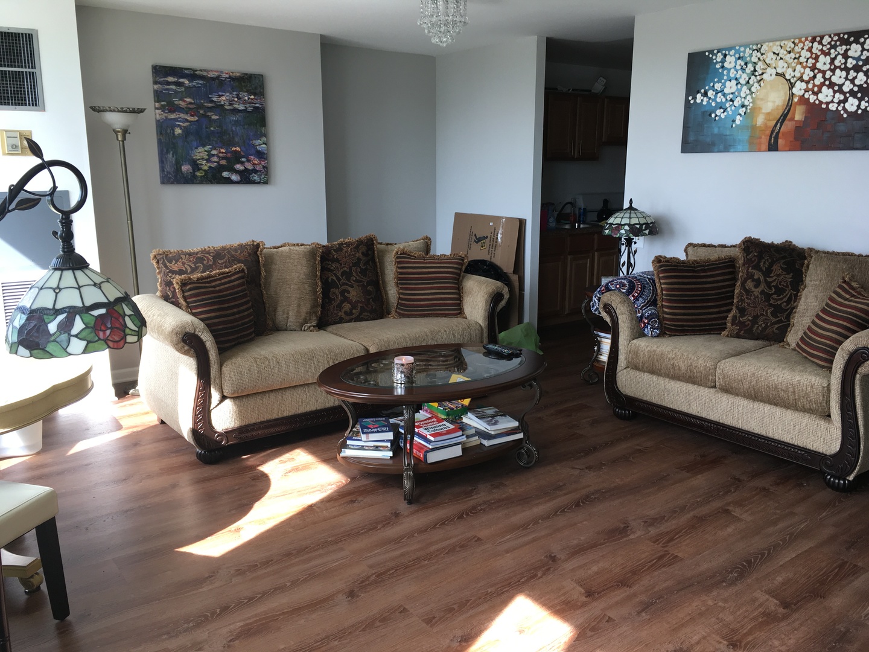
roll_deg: -0.8
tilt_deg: -13.0
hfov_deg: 61.7
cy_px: 326
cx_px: 434
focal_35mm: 29
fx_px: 728
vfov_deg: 48.2
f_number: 2.2
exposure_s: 1/60
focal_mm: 4.15
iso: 25
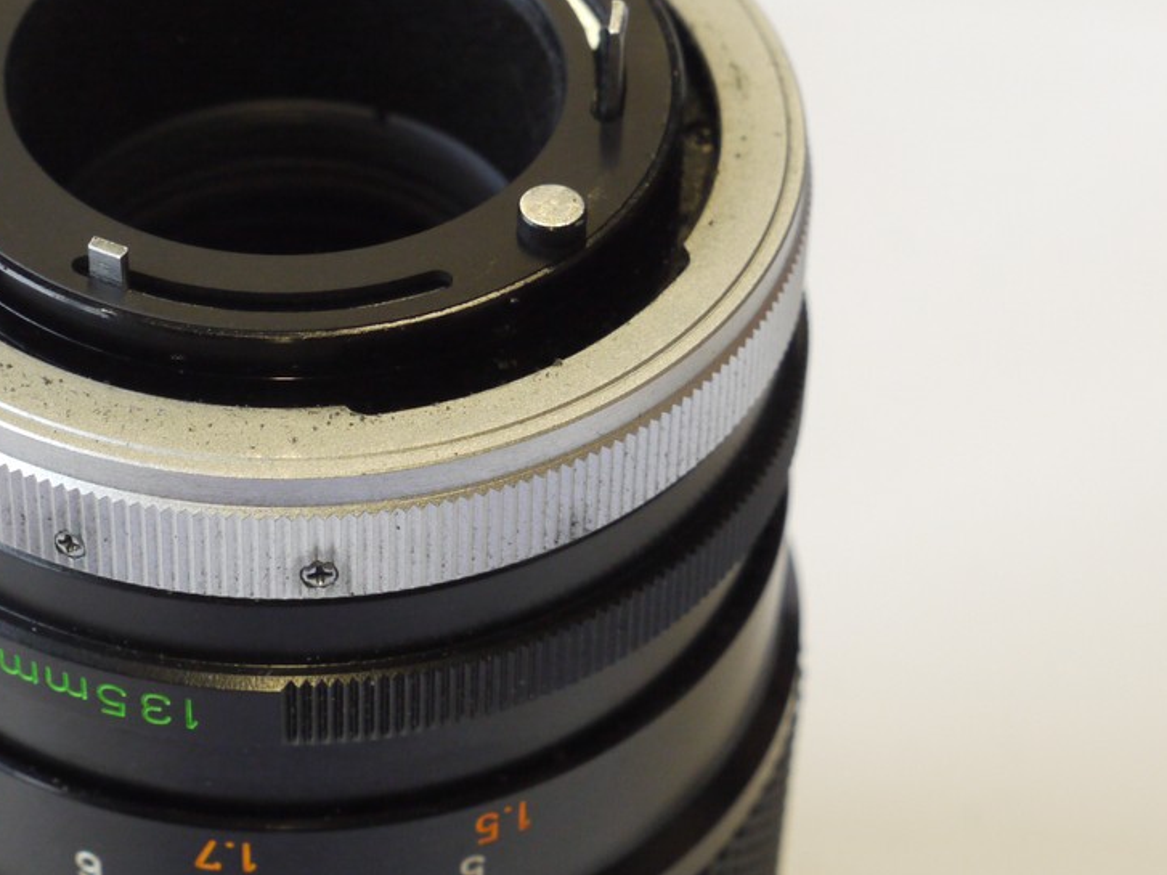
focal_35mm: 132
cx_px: 350
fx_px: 4449
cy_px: 395
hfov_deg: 14.9
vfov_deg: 11.2
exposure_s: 1/60
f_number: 8
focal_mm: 40
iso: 800
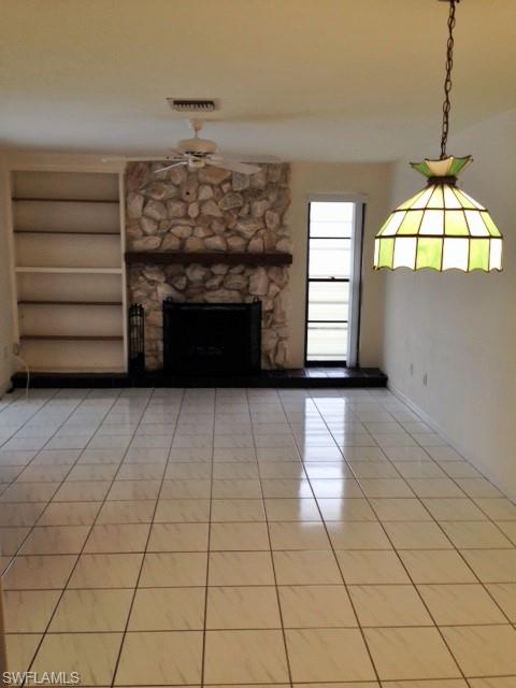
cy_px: 344
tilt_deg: -6.3
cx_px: 258
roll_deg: +0.0
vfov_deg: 55.4
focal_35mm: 33
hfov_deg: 42.9
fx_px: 656
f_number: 2.4
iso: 50
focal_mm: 4.12
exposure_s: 1/24
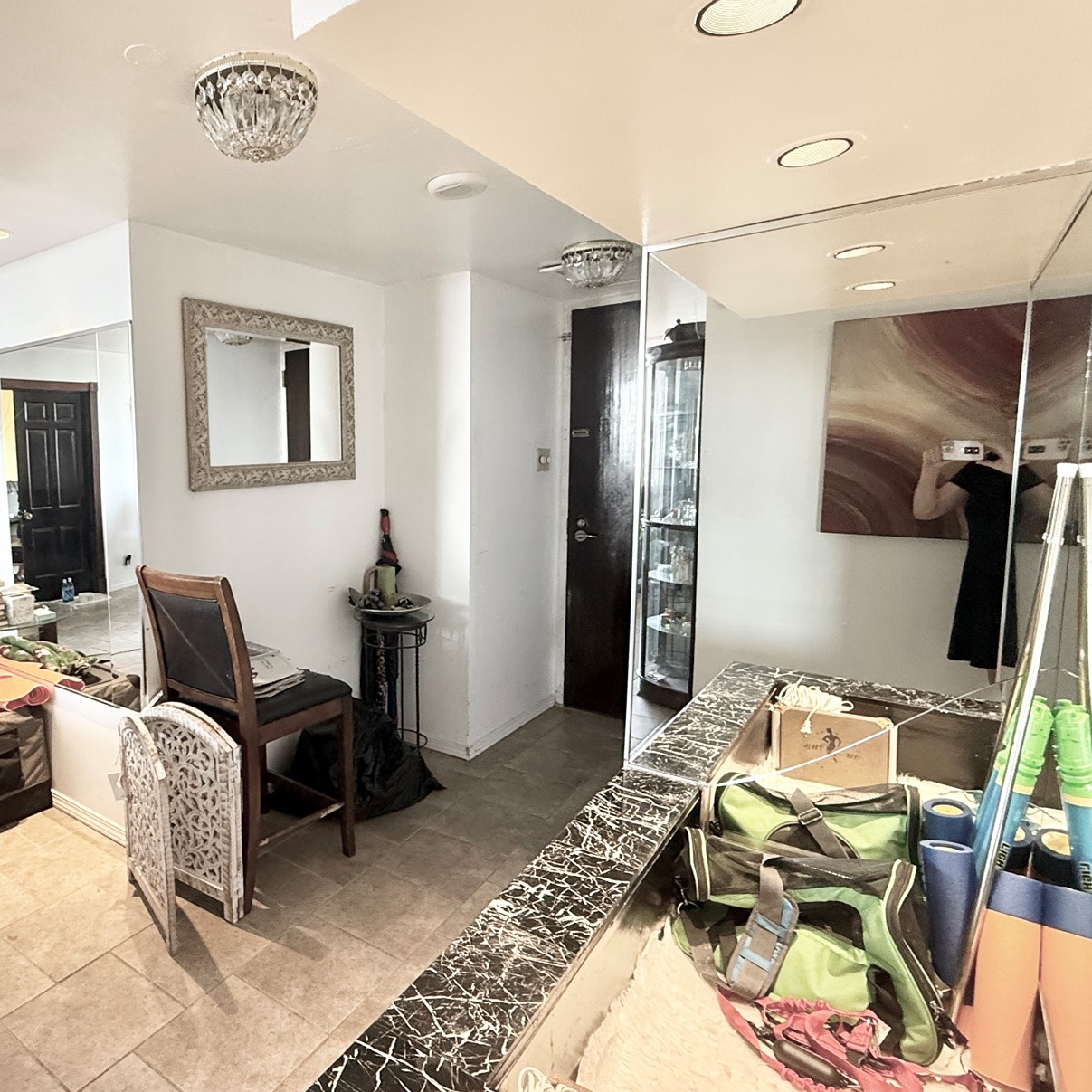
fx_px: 749
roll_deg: +0.7
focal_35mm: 21
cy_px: 530
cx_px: 290
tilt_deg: -5.9
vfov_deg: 72.1
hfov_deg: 68.1
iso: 320
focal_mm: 2.22
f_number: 2.2
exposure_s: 1/60
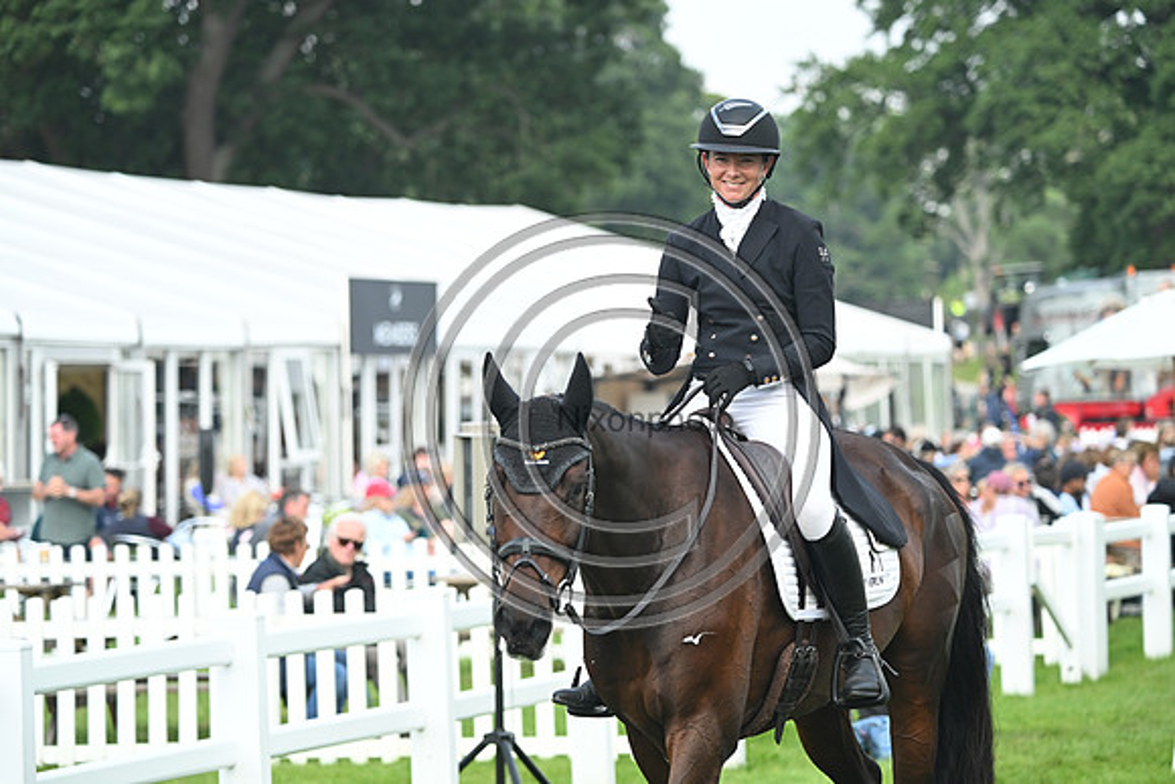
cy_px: 392
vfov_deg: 8.6
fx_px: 5223
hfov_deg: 12.8
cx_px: 588
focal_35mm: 160
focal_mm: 160
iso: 900
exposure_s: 1/1250
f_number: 4.8
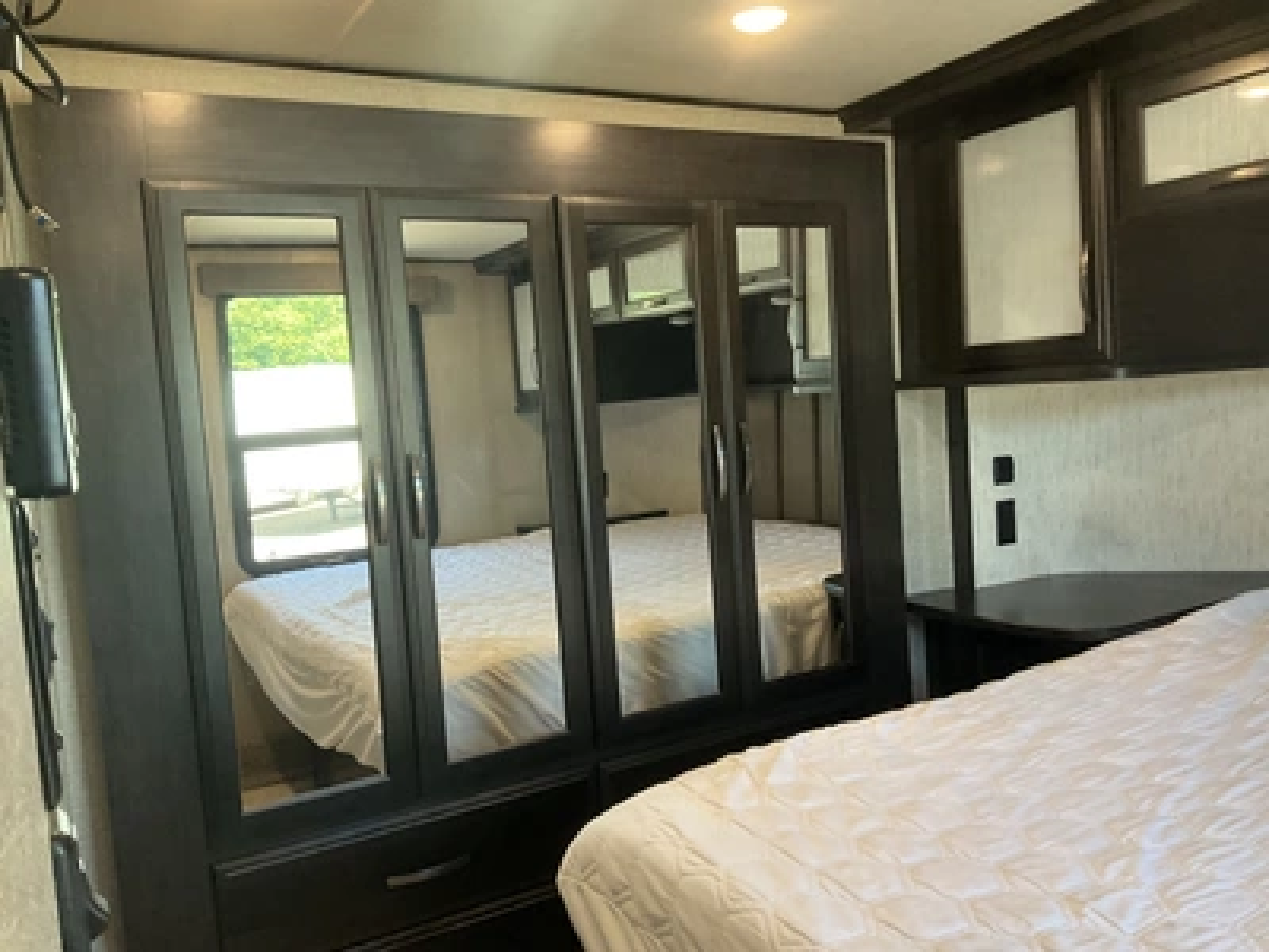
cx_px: 634
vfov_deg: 48.2
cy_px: 476
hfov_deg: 61.7
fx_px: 1063
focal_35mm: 29
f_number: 1.8
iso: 200
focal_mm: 3
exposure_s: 1/60
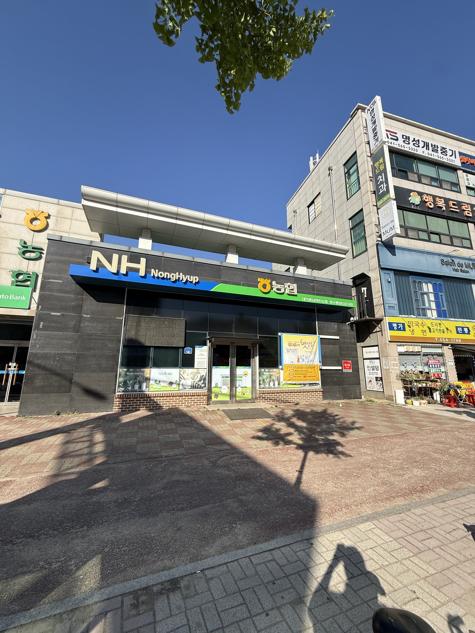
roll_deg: -1.5
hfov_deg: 85.7
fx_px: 256
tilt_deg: +12.5
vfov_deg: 102.1
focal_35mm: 14
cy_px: 316
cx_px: 238
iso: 50
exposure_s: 1/1795
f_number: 2.2
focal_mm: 2.22
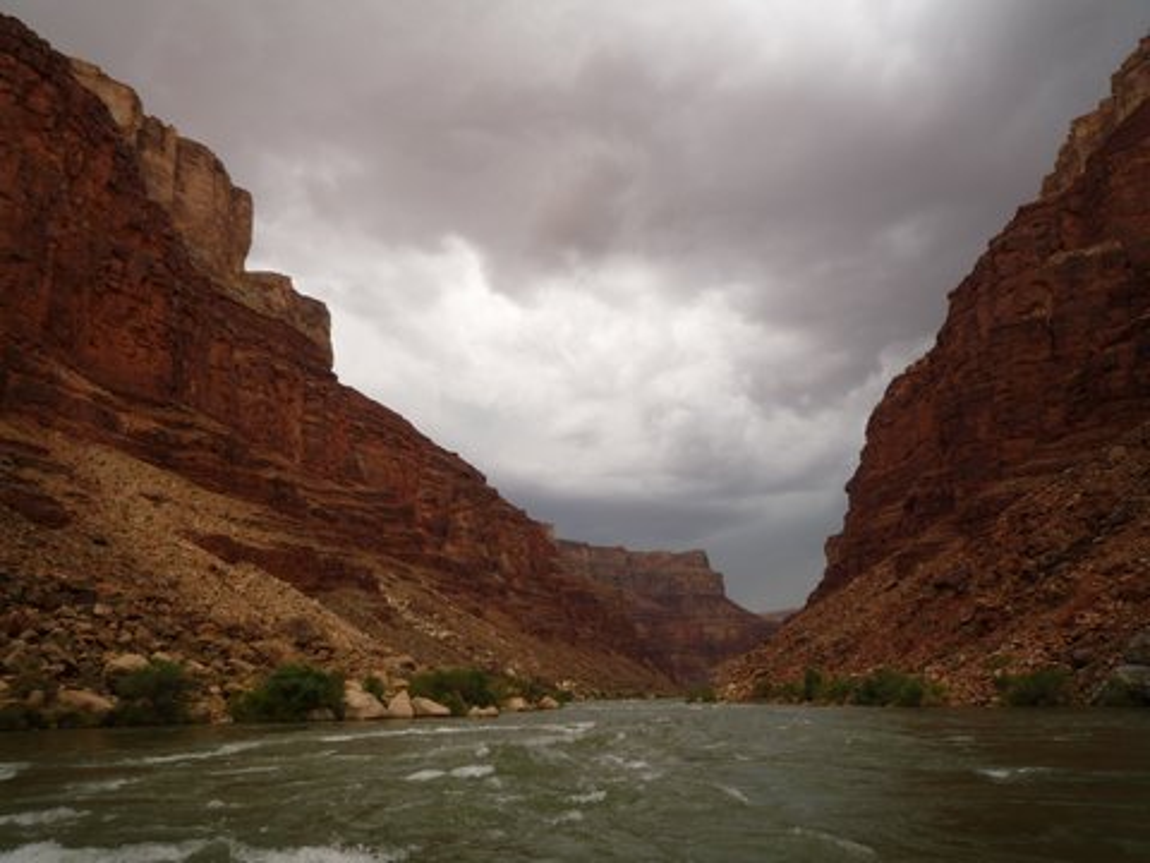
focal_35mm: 25
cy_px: 432
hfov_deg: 69.4
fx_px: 831
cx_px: 575
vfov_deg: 54.9
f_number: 2.8
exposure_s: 1/500
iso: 100
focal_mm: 4.4
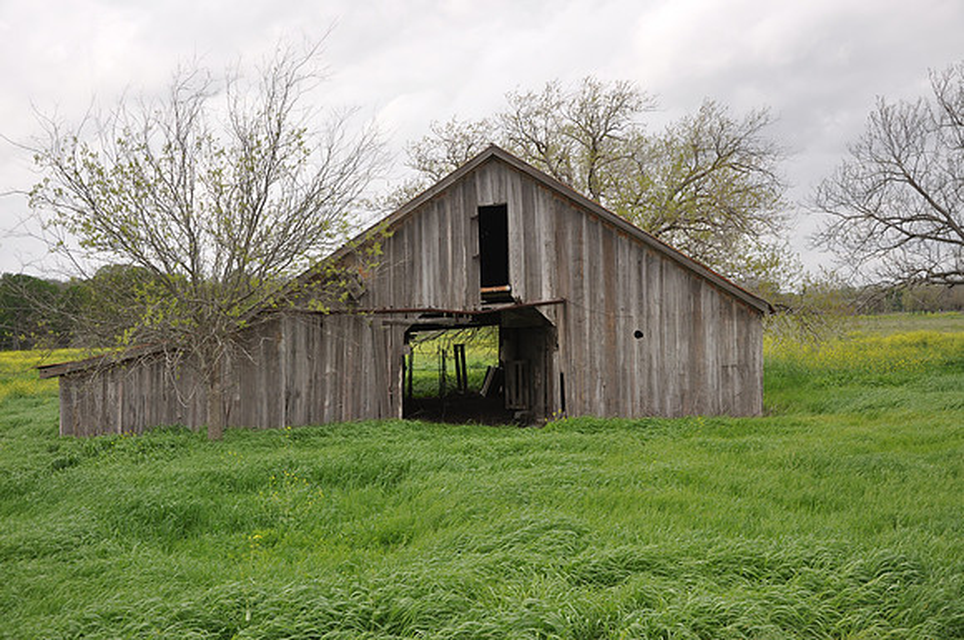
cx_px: 482
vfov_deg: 34.1
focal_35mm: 39
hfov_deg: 49.6
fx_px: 1043
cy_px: 320
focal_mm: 26
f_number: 5.6
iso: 200
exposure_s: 1/200
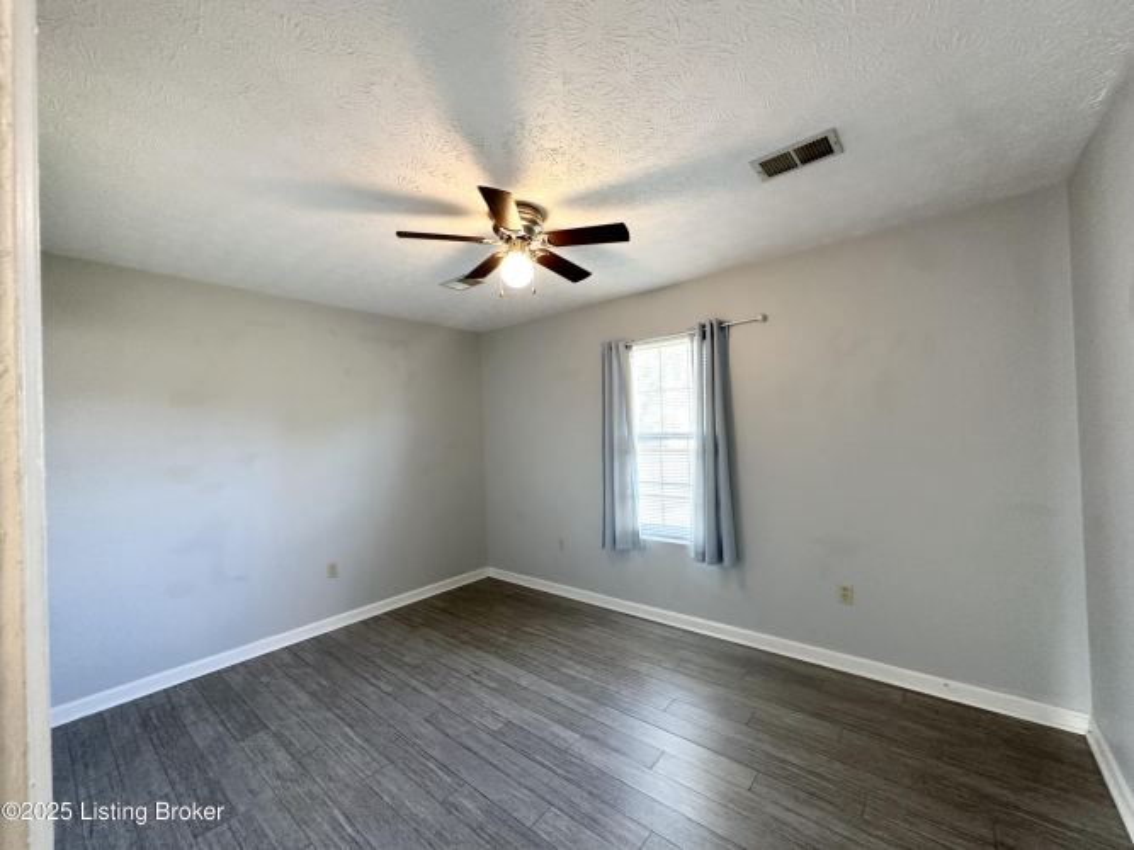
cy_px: 425
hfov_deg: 102.1
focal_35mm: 14
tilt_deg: +0.2
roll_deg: +1.8
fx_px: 459
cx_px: 567
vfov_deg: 85.7
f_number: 2.2
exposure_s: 1/60
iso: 250
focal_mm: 2.22
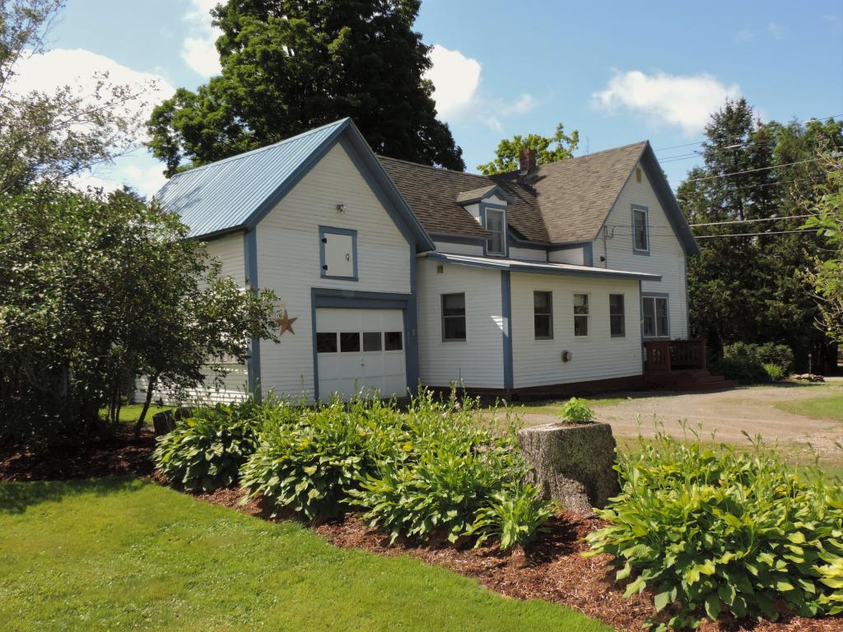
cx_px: 422
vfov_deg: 42.9
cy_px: 316
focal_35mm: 33
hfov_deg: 55.4
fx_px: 804
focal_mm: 5.8
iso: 320
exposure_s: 1/2000
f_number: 3.2
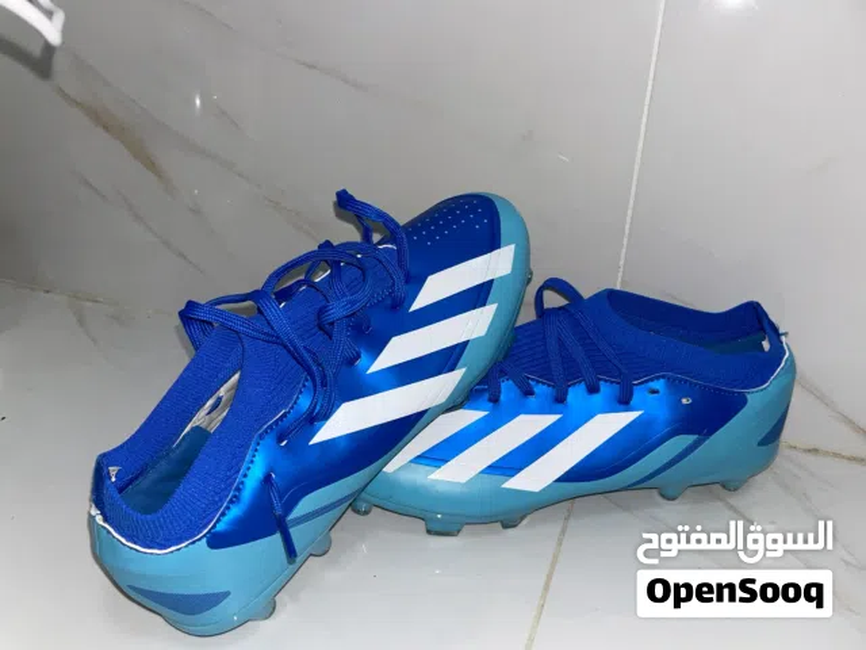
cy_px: 325
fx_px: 650
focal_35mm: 26
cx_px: 433
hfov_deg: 67.3
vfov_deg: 53.1
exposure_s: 1/67
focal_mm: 4.2
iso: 64
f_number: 1.6
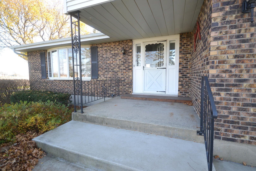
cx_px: 128
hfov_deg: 92.4
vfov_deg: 69.7
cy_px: 86
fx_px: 123
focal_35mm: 17
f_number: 5.6
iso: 280
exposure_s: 1/125
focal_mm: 11.5
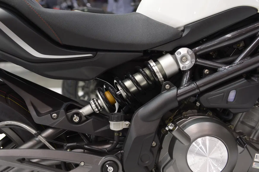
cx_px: 130
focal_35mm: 55
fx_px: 395
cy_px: 86
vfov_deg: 24.6
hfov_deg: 36.3
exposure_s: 1/200
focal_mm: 55
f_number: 5
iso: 1000
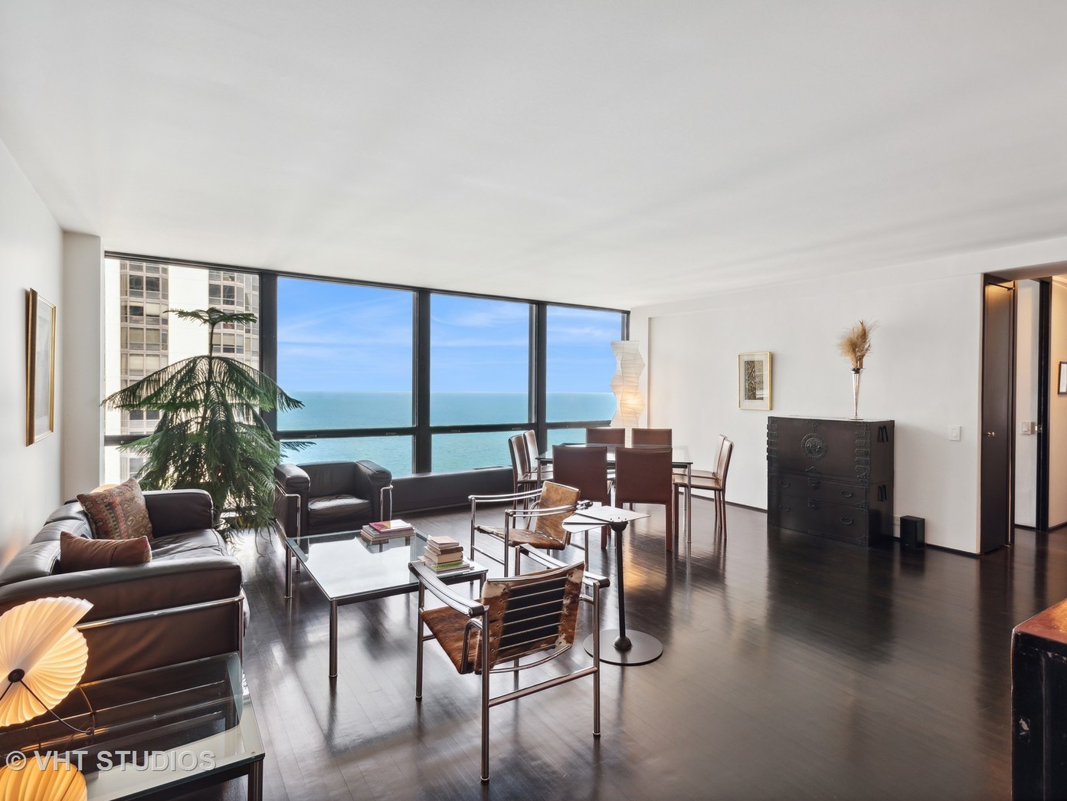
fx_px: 586
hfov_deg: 84.6
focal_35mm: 19
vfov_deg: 68.7
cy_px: 389
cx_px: 560
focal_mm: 17
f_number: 8
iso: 500
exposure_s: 1/80
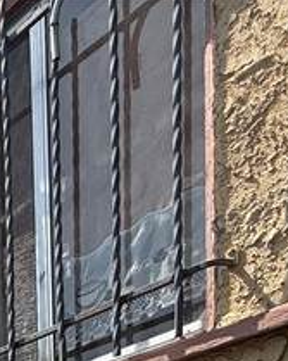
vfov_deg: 20.1
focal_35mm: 67
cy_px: 658
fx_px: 714
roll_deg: +3.7
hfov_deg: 16.2
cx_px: -322
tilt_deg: -4.6
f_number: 2.2
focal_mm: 2.22
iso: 50
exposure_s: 1/2165
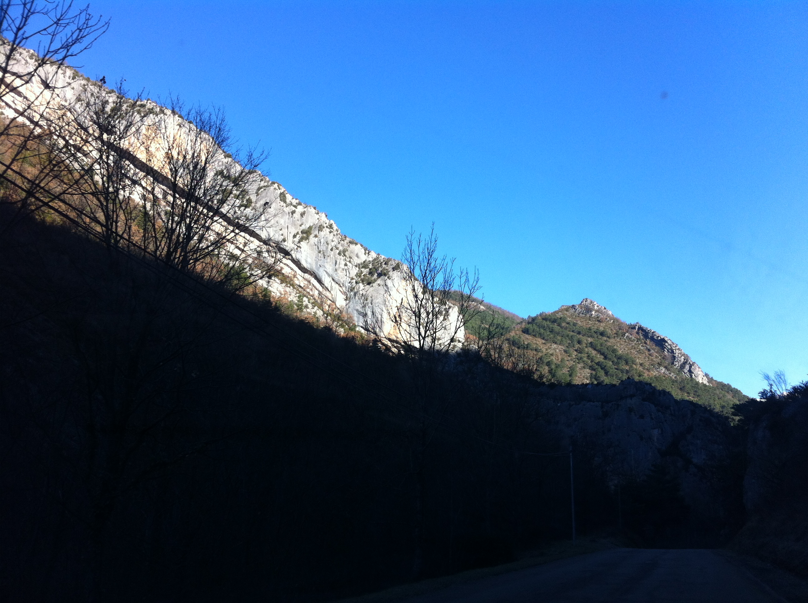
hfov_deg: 52.7
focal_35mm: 35
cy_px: 302
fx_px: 816
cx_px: 404
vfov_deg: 40.6
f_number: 2.8
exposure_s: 1/402
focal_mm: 3.85
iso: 80
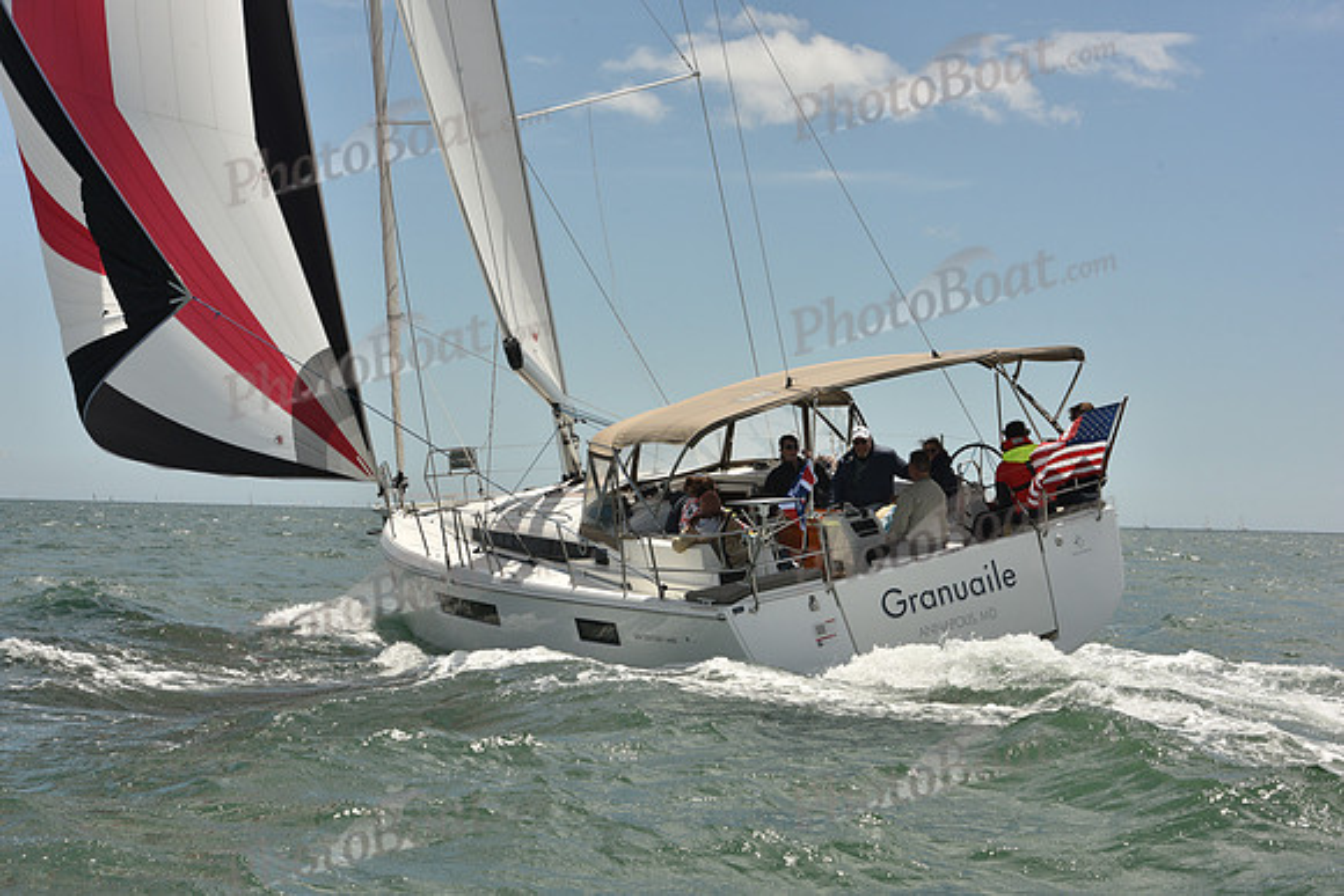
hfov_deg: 28.8
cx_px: 672
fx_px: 2614
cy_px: 448
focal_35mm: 70
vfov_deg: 19.5
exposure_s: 1/800
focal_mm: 70
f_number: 13
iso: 320
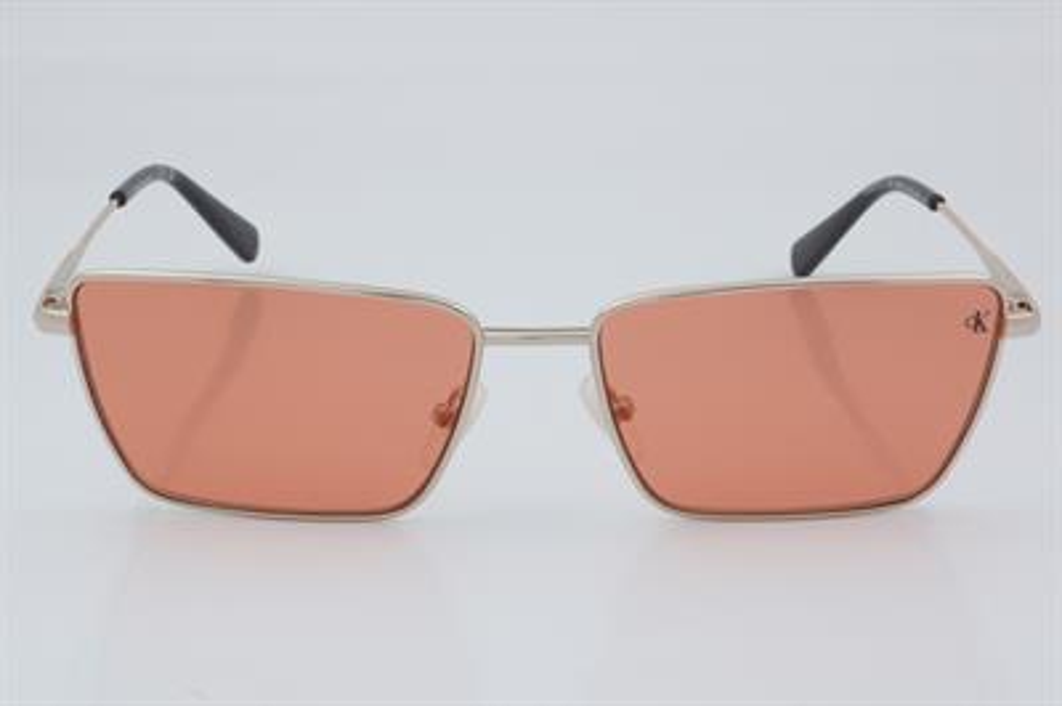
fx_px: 2432
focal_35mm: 82
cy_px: 353
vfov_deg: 16.5
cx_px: 531
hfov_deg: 24.6
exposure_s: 1/4
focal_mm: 55
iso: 100
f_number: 32
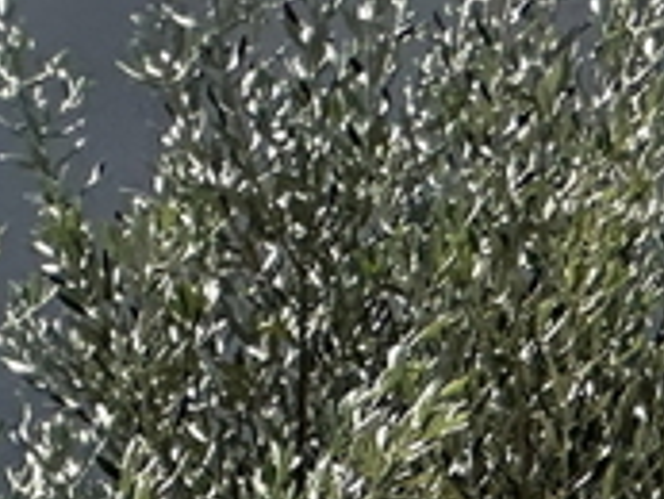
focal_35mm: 533
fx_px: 10231
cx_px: 2215
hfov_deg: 3.6
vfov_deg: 2.8
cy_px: -580
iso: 32
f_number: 2.8
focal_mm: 9
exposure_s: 1/1815
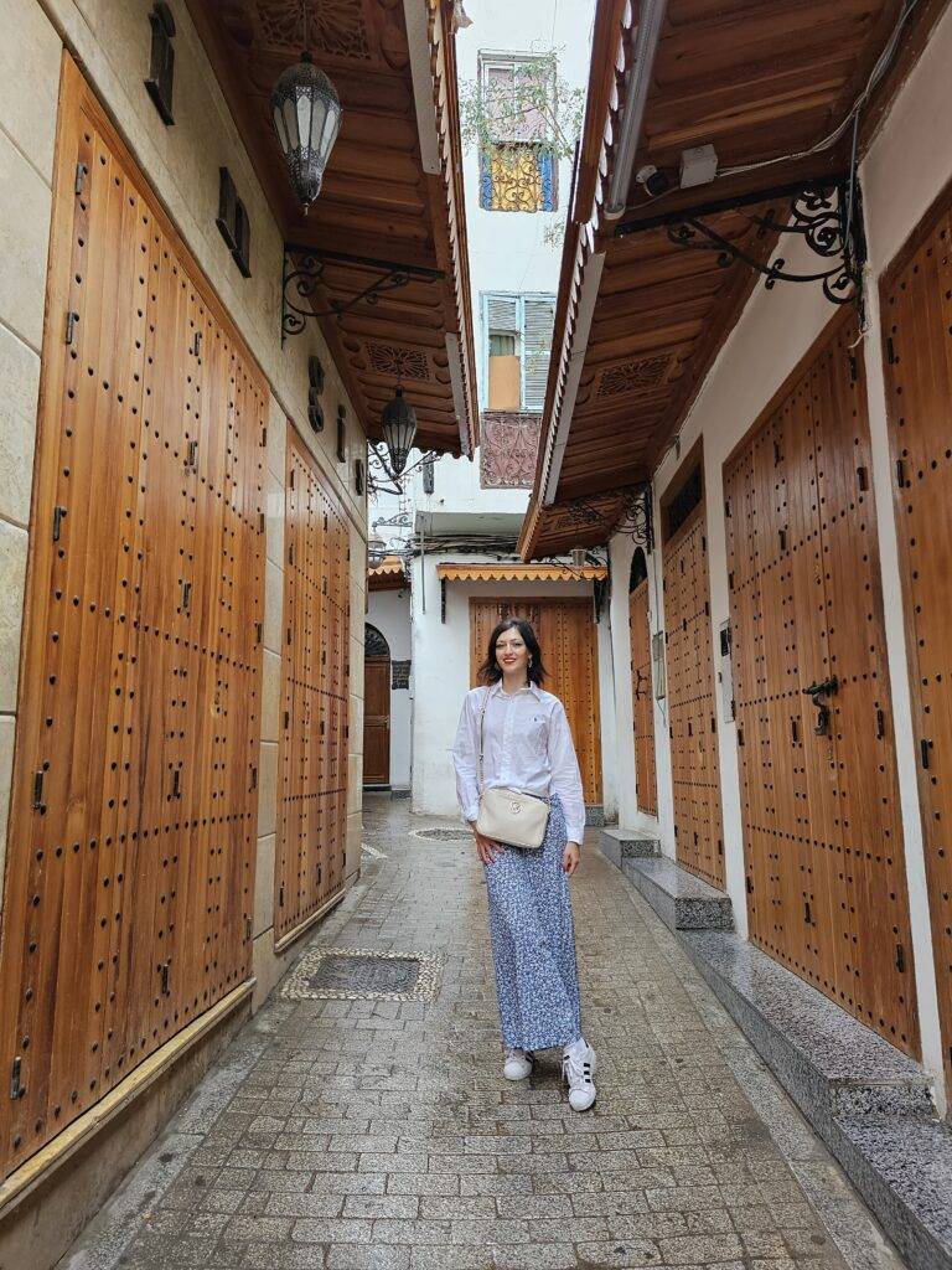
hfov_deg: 58.9
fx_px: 843
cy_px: 635
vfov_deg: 73.9
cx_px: 476
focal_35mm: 23
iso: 200
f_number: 1.7
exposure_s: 1/100
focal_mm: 6.3
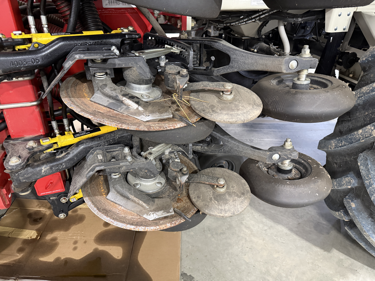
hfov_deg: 71.6
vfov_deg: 56.8
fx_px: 260
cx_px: 188
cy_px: 140
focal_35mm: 24
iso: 800
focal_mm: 6.76
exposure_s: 1/60
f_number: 1.78
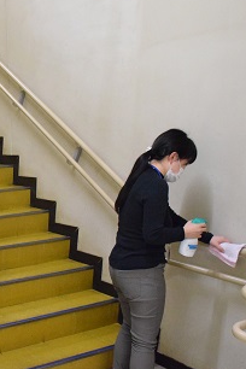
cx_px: 8
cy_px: 183
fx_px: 553
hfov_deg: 24.1
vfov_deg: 36.9
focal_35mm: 54
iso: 8000
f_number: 5.6
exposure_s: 1/80
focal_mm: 22
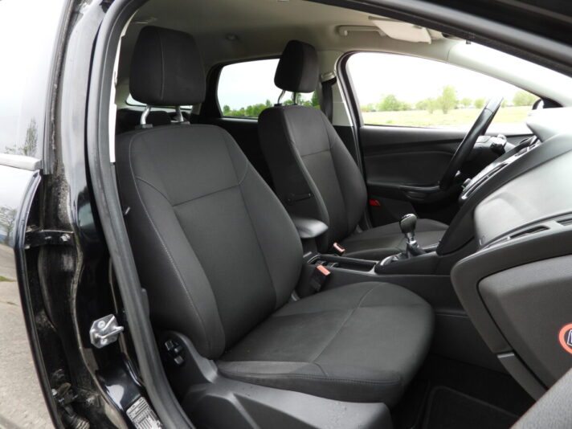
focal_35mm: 24
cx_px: 286
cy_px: 214
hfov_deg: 71.6
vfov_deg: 56.8
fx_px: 397
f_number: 2.8
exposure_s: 1/100
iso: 100
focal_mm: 4.3
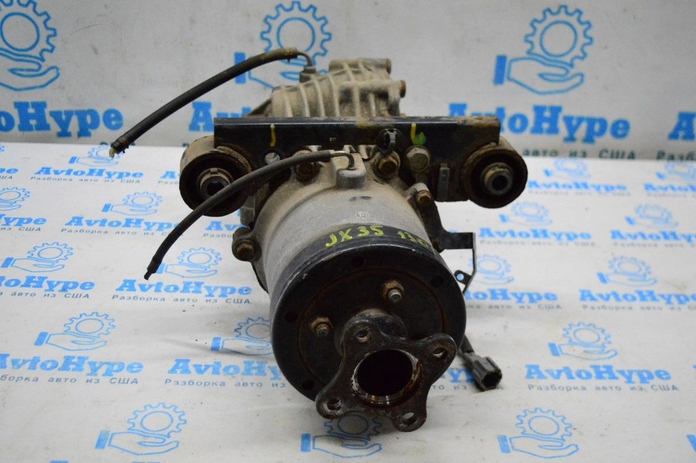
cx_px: 348
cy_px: 232
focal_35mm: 44
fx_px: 840
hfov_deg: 45.0
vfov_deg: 30.8
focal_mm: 29
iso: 6400
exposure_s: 1/800
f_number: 4.2
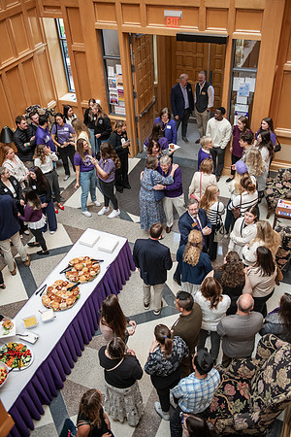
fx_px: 424
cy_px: 218
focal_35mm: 35
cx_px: 146
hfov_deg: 37.9
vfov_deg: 54.4
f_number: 3.2
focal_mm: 35
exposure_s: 1/200
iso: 1250
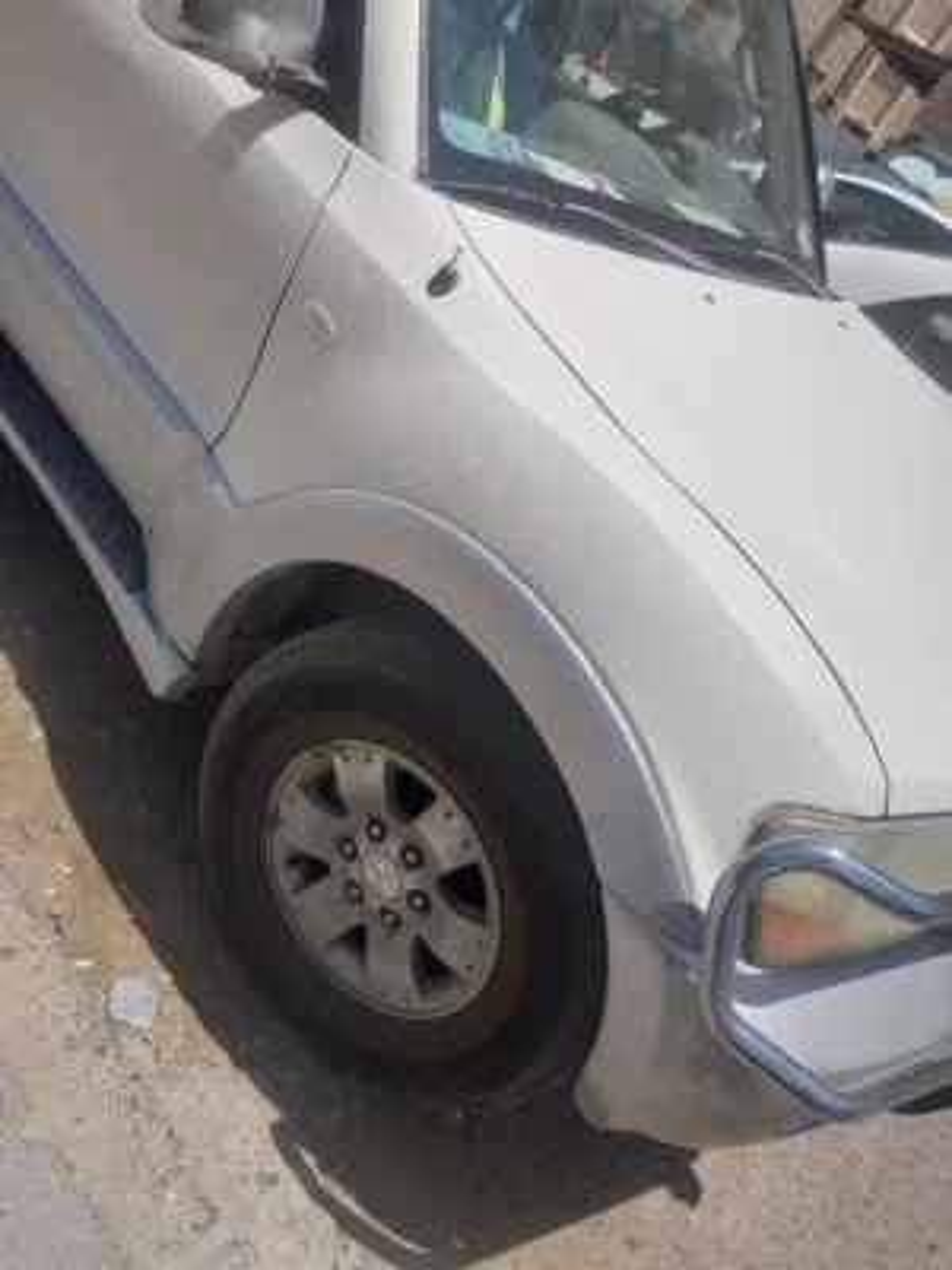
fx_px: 953
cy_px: 635
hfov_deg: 53.1
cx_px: 476
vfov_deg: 67.3
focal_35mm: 26
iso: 20
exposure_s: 1/1250
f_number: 1.8
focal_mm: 4
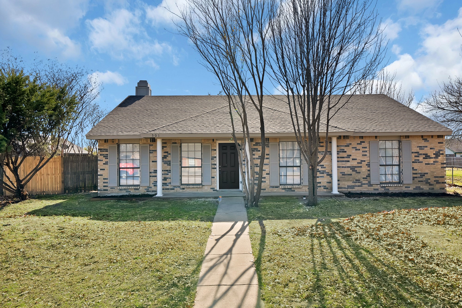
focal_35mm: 23
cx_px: 231
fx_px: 295
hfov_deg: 76.1
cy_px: 154
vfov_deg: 55.2
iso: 640
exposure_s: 1/250
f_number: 9
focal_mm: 23
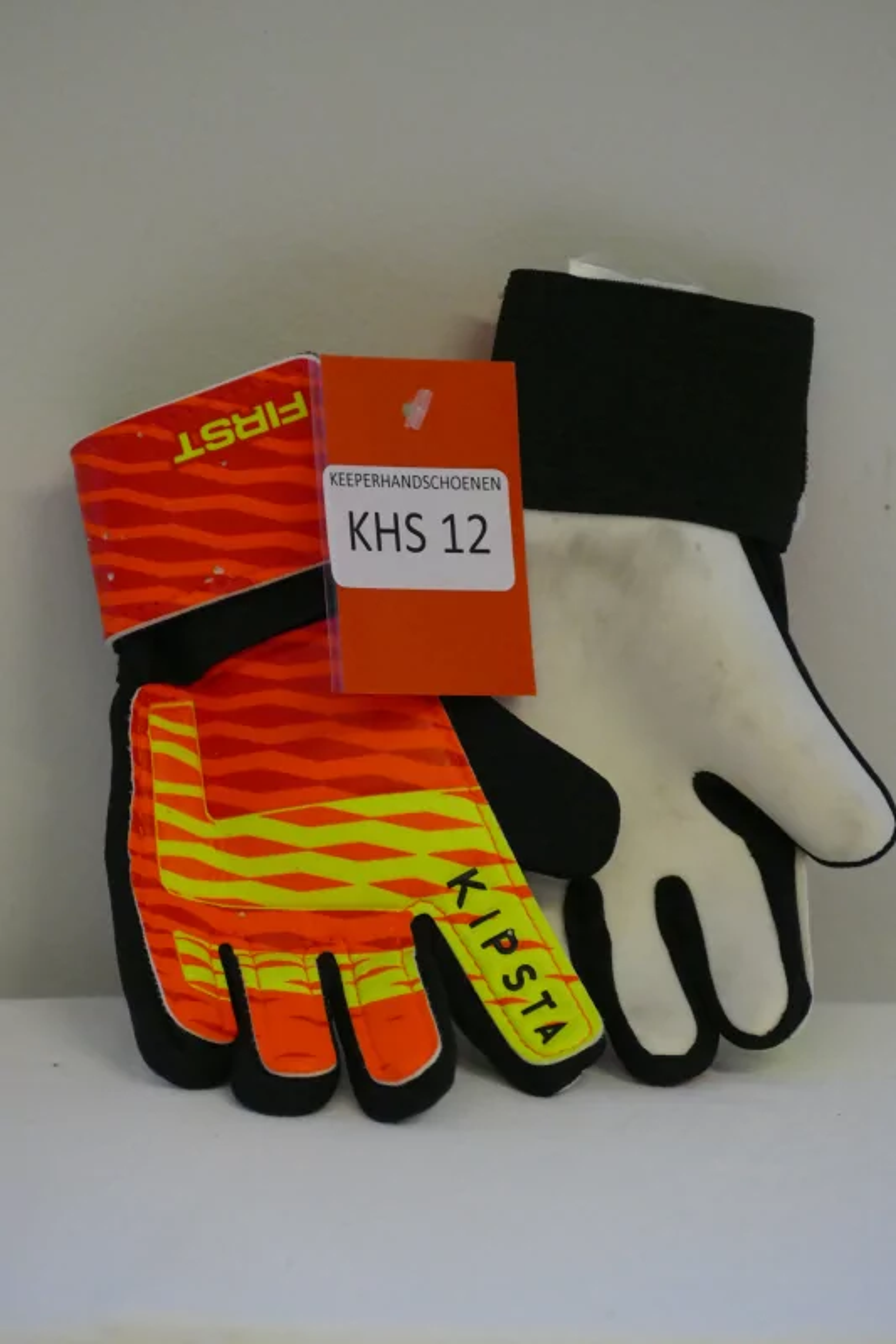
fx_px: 10793
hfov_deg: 4.8
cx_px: 448
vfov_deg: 7.1
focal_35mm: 289
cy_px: 672
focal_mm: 105.56
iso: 3200
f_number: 4
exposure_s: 1/250
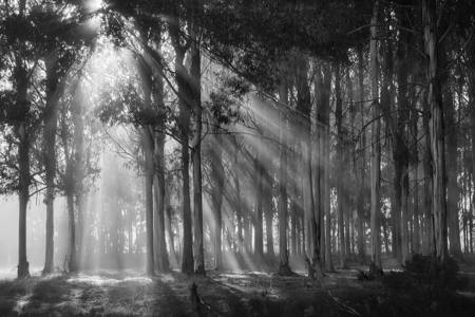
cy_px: 158
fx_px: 924
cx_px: 238
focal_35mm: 70
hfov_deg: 28.8
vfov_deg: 19.5
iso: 320
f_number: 10
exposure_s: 1/125
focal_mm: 70
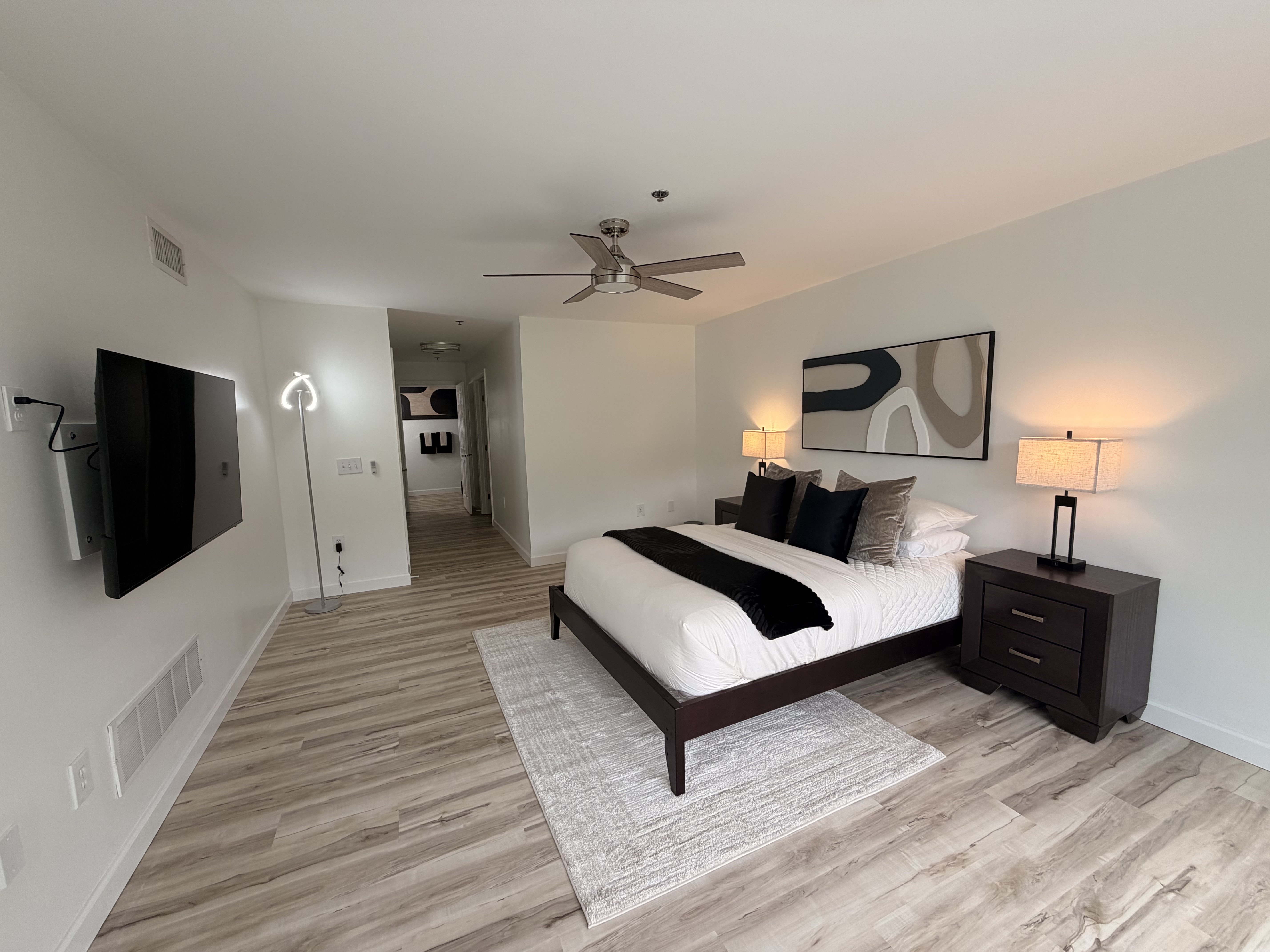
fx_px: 514
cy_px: 476
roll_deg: +1.8
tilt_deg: -6.5
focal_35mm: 14
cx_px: 635
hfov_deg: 102.1
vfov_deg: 85.7
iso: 100
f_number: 2.2
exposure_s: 1/121
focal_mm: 2.22
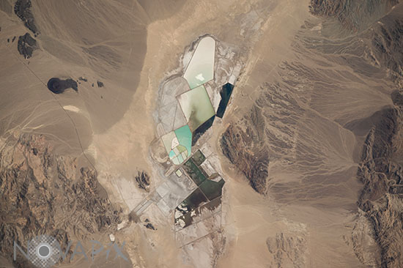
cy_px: 134
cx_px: 202
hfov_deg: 2.6
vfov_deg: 1.7
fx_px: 8950
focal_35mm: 800
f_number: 10
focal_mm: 800
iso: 200
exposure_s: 1/1000
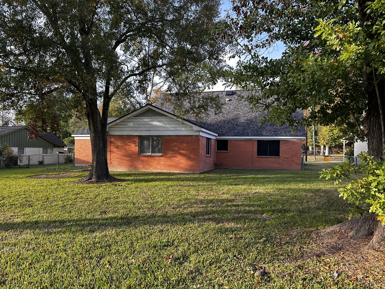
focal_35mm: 24
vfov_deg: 56.8
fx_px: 267
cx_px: 192
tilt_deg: +1.0
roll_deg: -1.3
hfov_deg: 71.6
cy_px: 144
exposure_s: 1/263
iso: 80
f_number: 1.78
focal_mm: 6.86
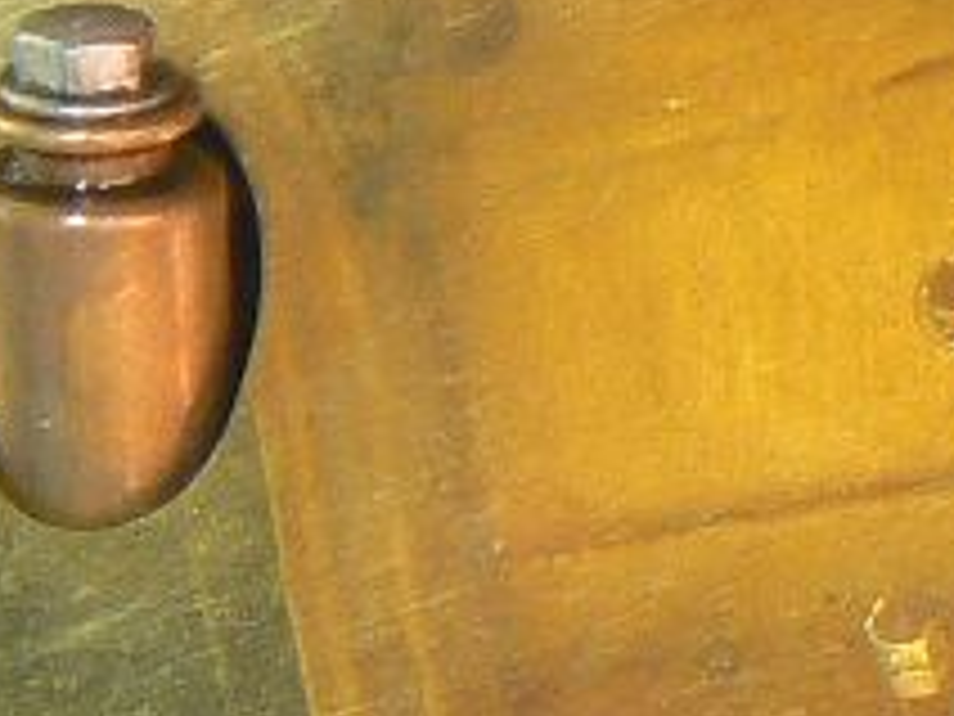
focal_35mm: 577
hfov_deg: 3.4
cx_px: 2246
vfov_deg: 2.6
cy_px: 257
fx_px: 15902
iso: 80
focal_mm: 14.5
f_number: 3.2
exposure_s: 2
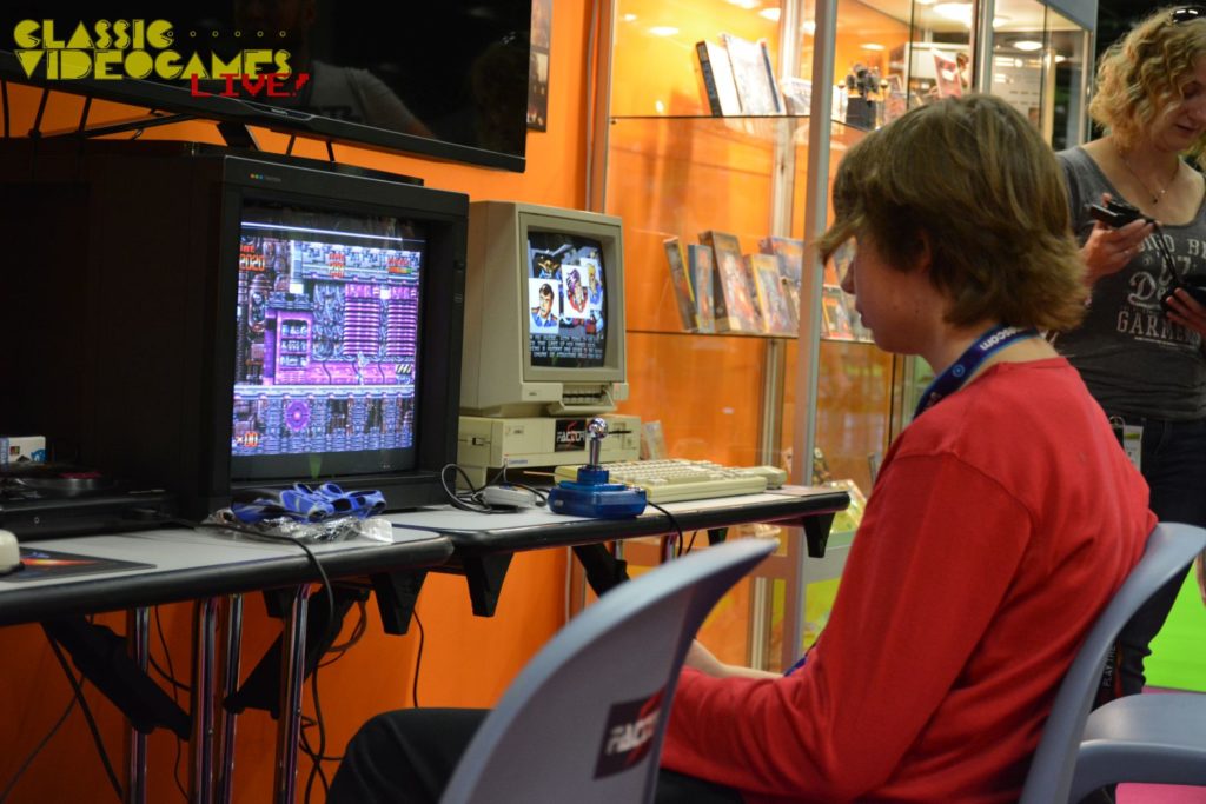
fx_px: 2111
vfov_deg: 21.6
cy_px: 402
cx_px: 603
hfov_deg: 31.9
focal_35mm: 63
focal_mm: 42
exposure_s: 1/30
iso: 1600
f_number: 4.5
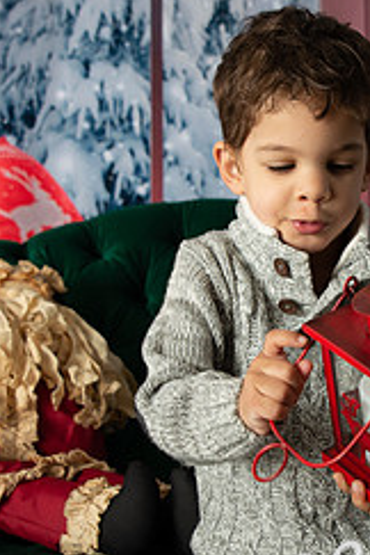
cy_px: 339
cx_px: 324
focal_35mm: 69
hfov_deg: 19.4
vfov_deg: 29.2
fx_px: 1064
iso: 100
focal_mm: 26
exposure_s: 1/160
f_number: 3.5
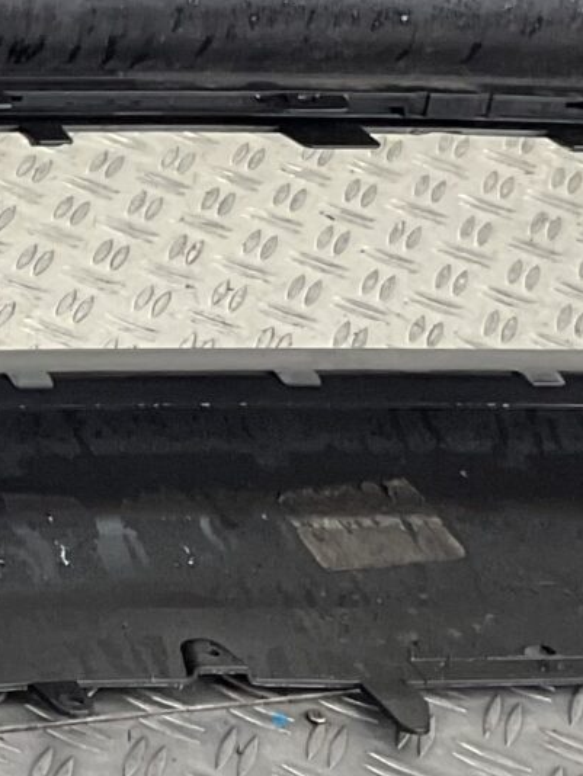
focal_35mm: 139
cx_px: -589
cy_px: 9
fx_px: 3119
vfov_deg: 14.0
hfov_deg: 9.9
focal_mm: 3
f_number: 1.8
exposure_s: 1/120
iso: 40
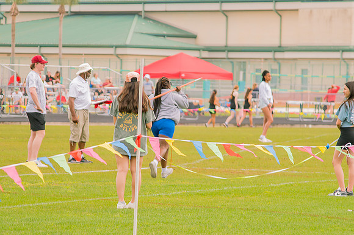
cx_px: 201
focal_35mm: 255
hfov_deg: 8.1
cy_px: 124
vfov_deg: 5.4
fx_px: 2503
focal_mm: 120
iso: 200
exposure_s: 1/200
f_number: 4
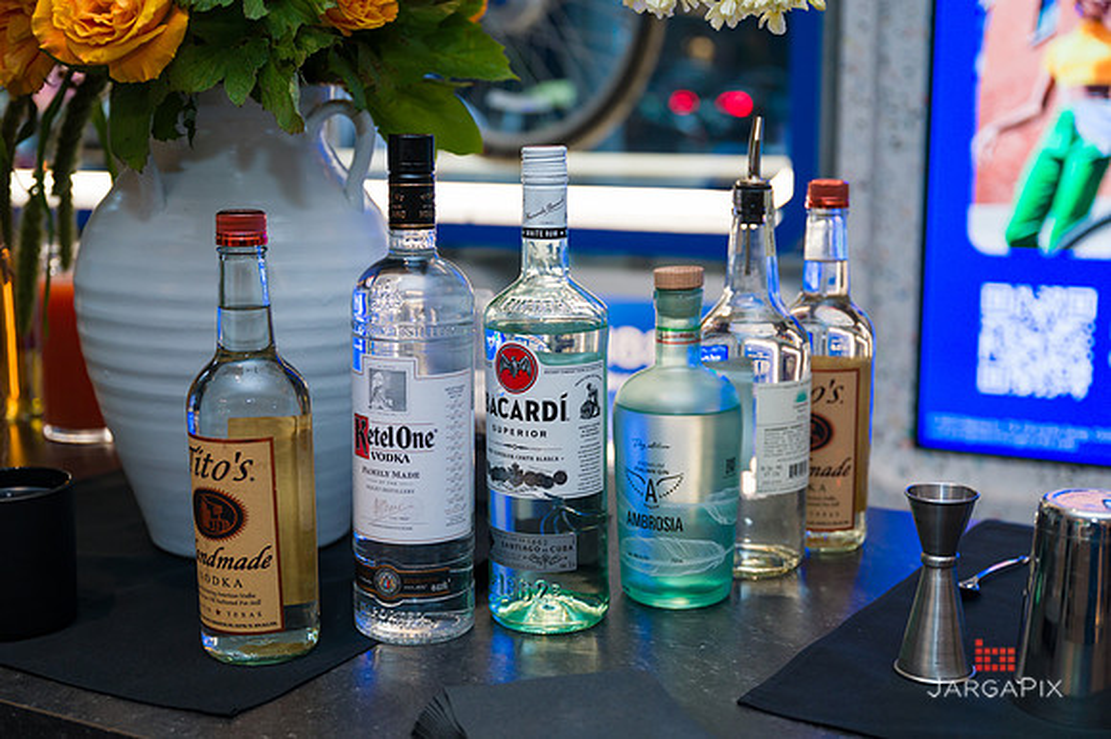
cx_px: 534
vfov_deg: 27.9
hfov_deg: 41.0
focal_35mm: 48
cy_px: 384
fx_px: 1486
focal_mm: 46
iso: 400
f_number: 3.2
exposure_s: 1/160
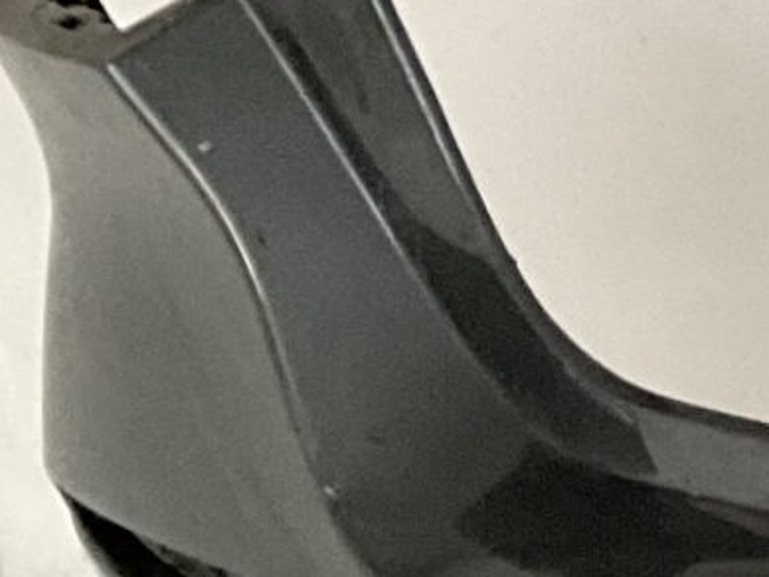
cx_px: 2483
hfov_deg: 8.3
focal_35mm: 191
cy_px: 988
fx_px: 4244
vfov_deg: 7.6
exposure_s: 1/50
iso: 160
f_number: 1.8
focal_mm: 3
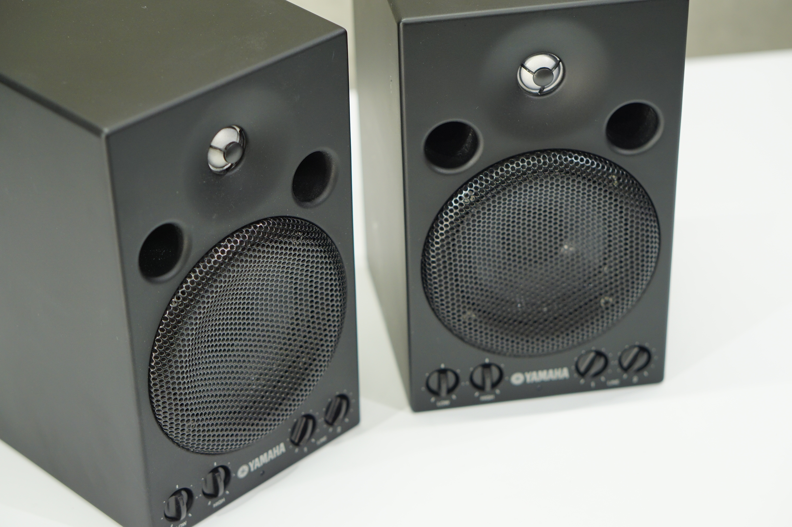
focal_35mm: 75
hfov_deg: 27.0
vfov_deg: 18.1
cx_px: 396
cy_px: 264
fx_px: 1649
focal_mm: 50
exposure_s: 1/100
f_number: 2.8
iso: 400
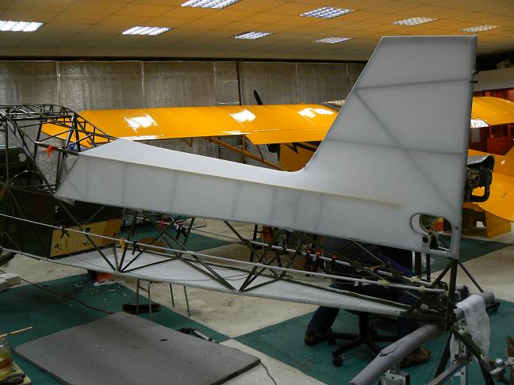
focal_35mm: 36
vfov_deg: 39.7
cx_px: 257
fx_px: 535
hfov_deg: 51.4
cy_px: 192
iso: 125
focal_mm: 6
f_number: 2.8
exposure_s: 1/30
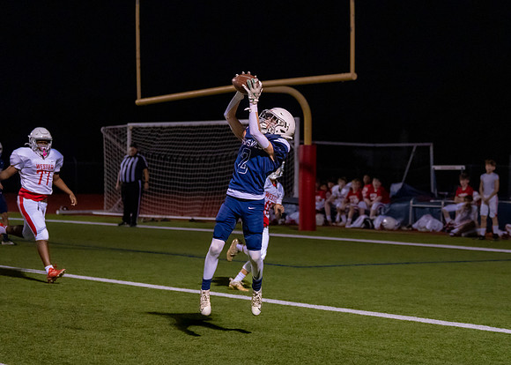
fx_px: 1542
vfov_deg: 13.5
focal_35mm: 106
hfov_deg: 18.8
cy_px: 185
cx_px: 294
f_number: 2.8
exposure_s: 1/1000
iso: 5000
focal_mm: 70
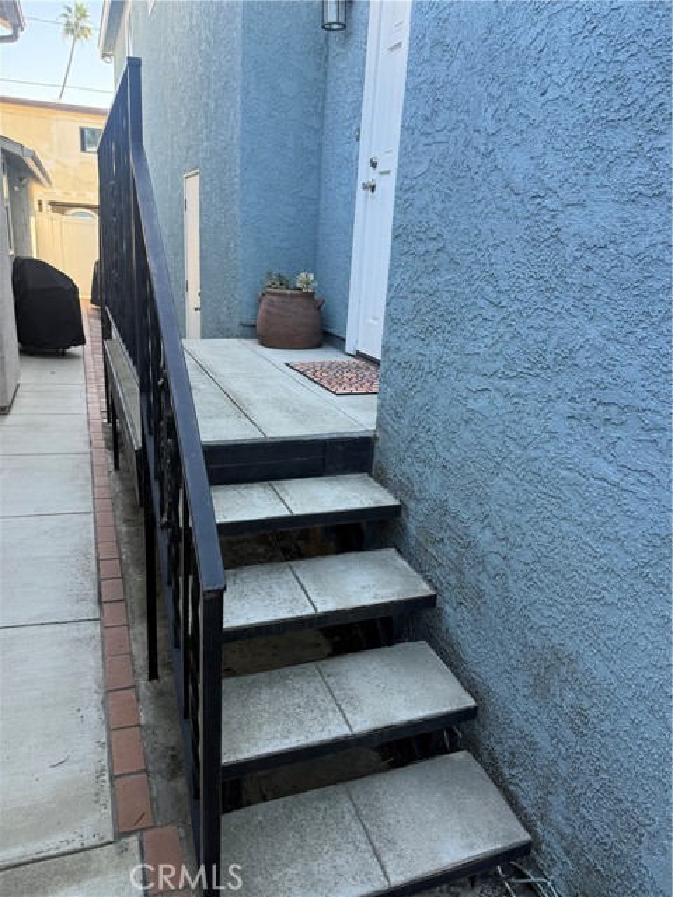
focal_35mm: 24
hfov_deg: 56.8
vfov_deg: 71.6
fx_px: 622
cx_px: 336
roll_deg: -4.5
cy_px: 448
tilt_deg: -16.6
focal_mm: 6.76
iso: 100
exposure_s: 1/255
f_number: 1.78
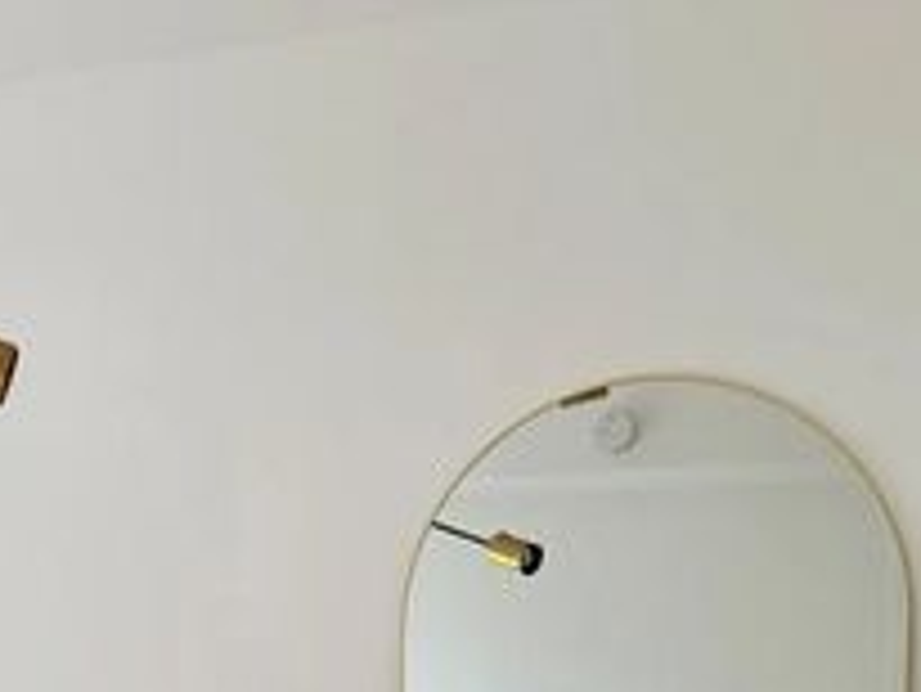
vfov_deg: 18.5
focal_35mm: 75
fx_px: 1997
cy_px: 854
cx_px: 180
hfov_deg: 25.5
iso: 50
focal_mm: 6.76
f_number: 1.78
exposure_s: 1/120
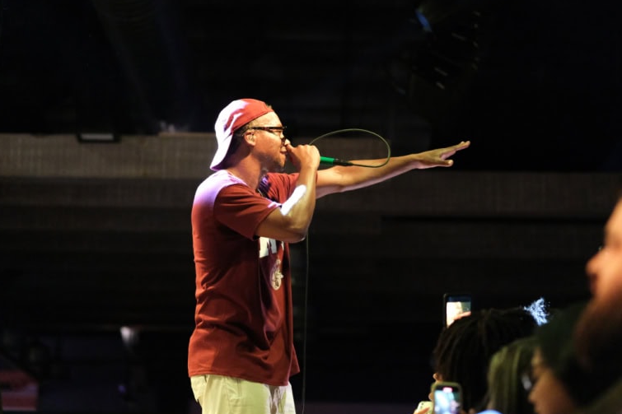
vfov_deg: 15.4
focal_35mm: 89
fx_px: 1537
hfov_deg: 22.9
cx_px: 320
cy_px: 210
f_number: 1.4
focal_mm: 56
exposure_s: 1/250
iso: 8000
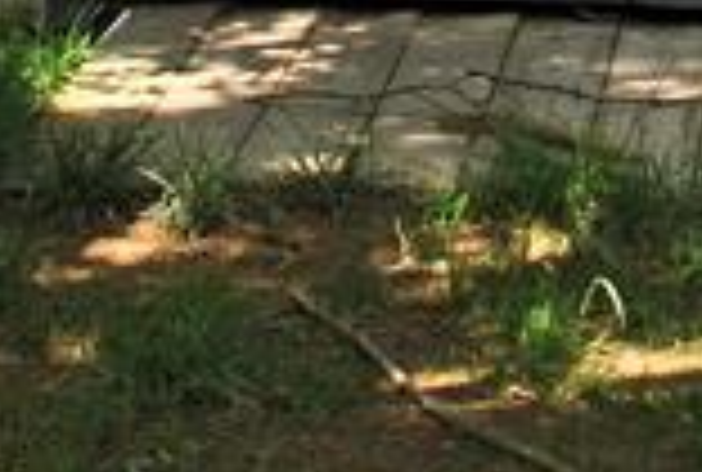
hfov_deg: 7.6
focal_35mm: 270
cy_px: -1056
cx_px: 484
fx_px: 5280
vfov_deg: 4.8
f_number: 5.6
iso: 100
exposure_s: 1/125
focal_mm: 26
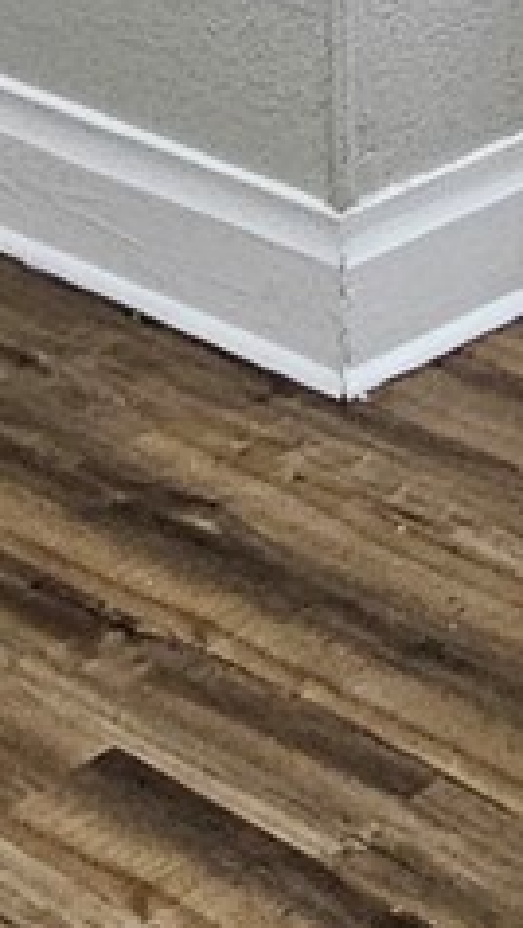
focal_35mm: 122
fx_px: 3006
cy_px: -452
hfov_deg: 9.9
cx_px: 55
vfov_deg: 16.1
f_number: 2.2
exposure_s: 1/30
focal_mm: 2.2
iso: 400
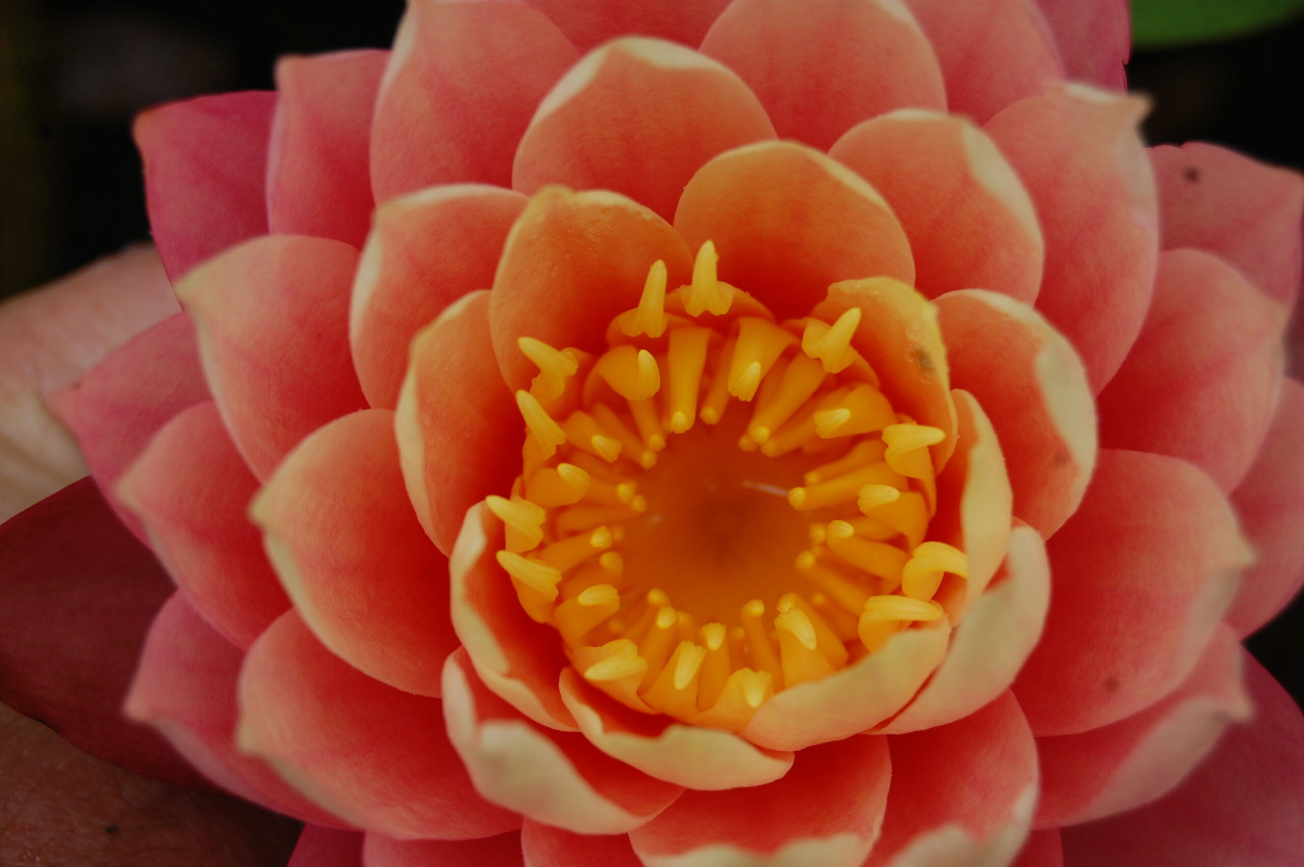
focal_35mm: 82
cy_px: 434
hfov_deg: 24.6
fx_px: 2986
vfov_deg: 16.5
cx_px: 652
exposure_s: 1/250
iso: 200
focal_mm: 55
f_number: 8
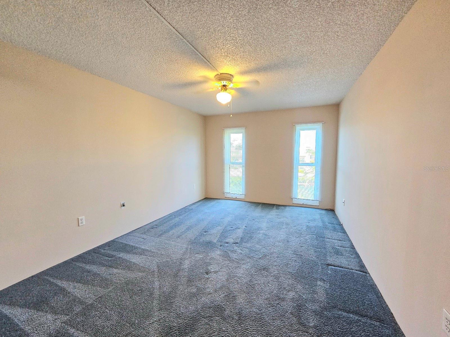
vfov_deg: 89.9
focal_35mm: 13
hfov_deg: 106.2
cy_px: 168
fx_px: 169
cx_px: 225
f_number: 2.2
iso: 400
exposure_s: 1/60.2
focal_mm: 2.2
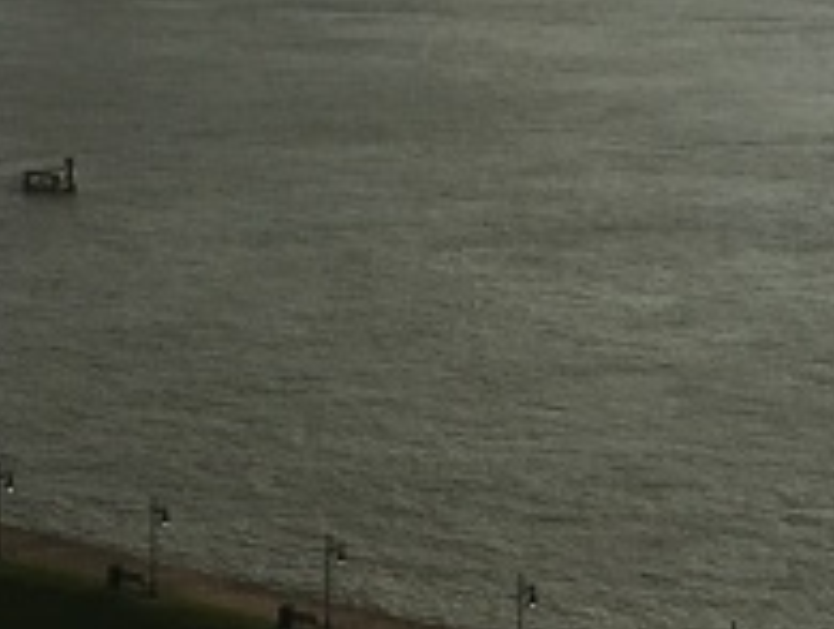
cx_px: 1155
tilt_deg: -0.5
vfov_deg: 9.7
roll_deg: -0.4
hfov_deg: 12.5
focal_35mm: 152
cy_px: -116
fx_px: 3669
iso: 25
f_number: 2.2
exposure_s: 1/5495
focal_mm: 4.15
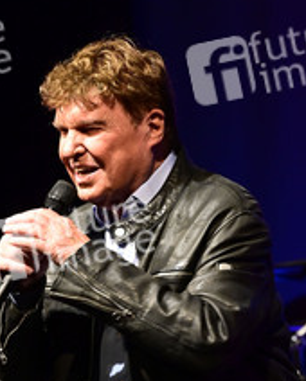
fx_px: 4002
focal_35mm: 354
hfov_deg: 4.4
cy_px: 332
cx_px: 115
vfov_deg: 5.5
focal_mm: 200
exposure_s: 1/125
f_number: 4.5
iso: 5000
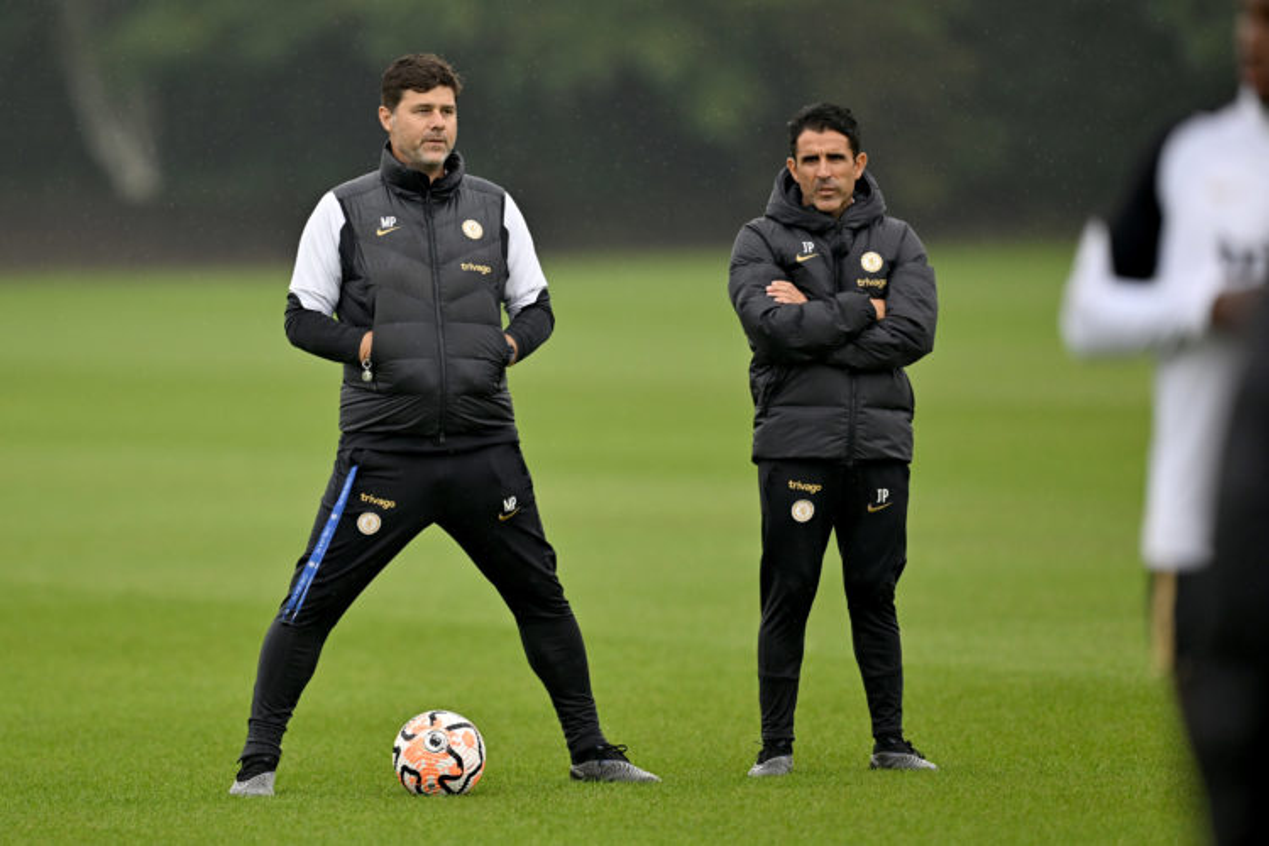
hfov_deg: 5.2
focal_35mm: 400
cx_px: 634
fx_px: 14099
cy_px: 423
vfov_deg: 3.4
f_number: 3.2
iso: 800
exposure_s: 1/2500
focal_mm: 400
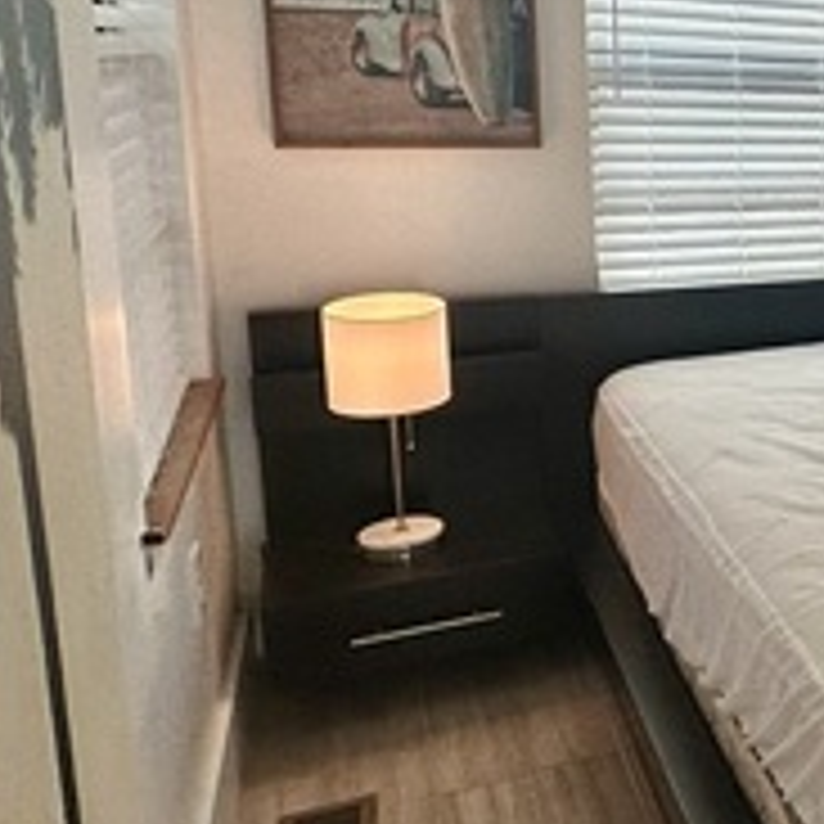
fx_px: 1212
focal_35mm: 45
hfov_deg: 25.9
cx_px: 1281
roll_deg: -3.0
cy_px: 257
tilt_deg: -8.2
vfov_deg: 37.0
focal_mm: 2.22
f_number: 2.2
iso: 125
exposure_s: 1/120
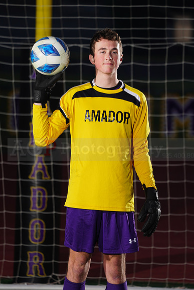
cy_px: 145
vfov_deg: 5.2
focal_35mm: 394
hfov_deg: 3.5
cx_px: 97
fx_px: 3183
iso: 200
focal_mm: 394
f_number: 7.1
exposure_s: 1/200
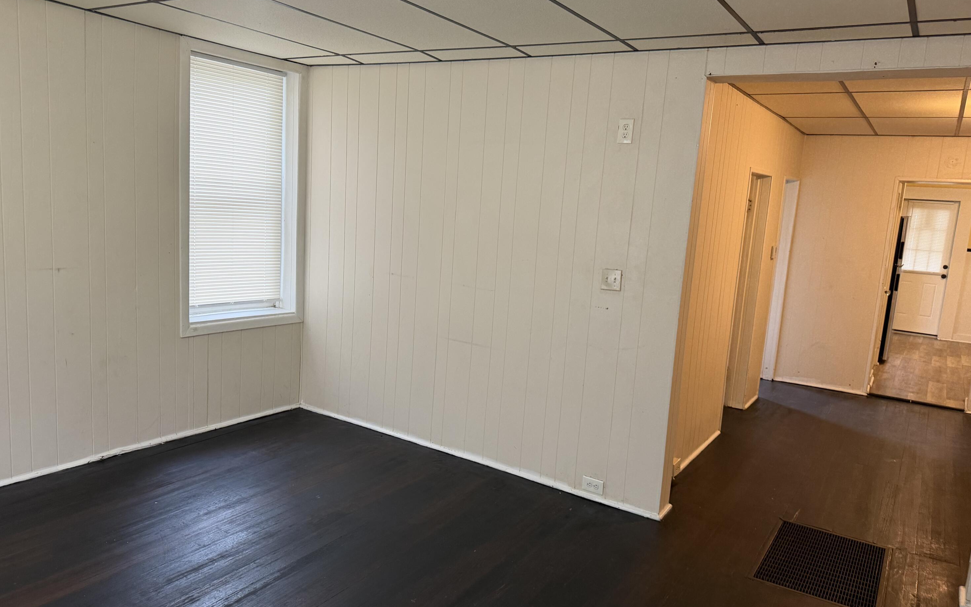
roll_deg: -3.4
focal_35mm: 26
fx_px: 688
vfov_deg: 47.6
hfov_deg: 70.4
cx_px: 491
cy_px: 315
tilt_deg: -9.4
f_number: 1.78
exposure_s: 1/60
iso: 250
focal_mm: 6.76
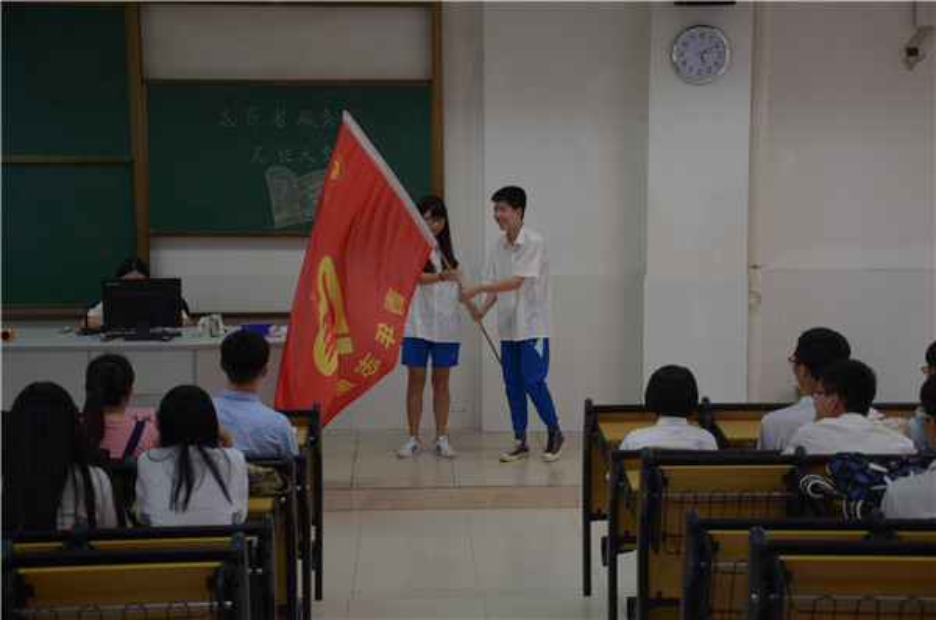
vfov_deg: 18.8
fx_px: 1868
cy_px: 310
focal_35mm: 72
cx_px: 468
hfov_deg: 28.1
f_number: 4.8
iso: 400
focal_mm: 48
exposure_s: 1/80
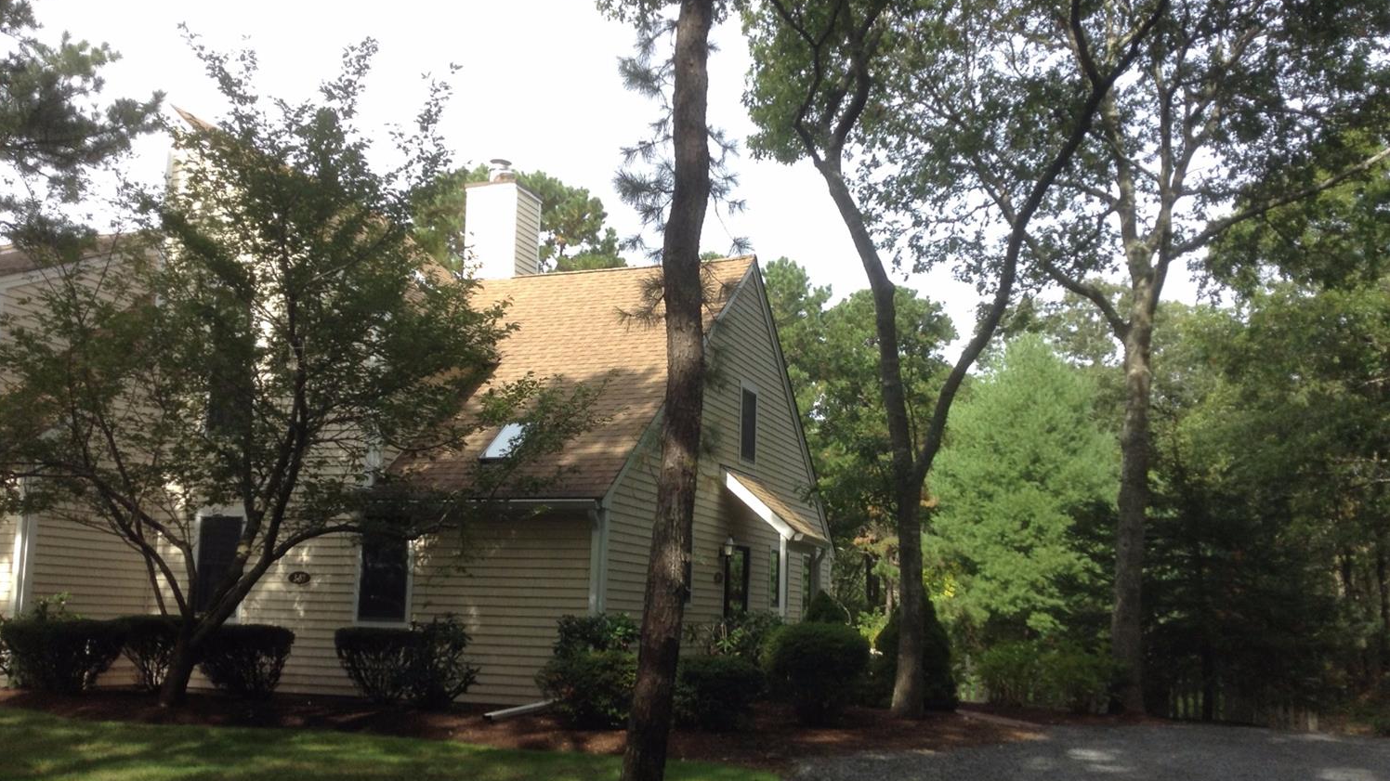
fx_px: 1327
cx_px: 694
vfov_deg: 32.7
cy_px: 476
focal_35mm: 36
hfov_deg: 55.3
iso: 25
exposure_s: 1/302
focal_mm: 3.3
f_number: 2.4
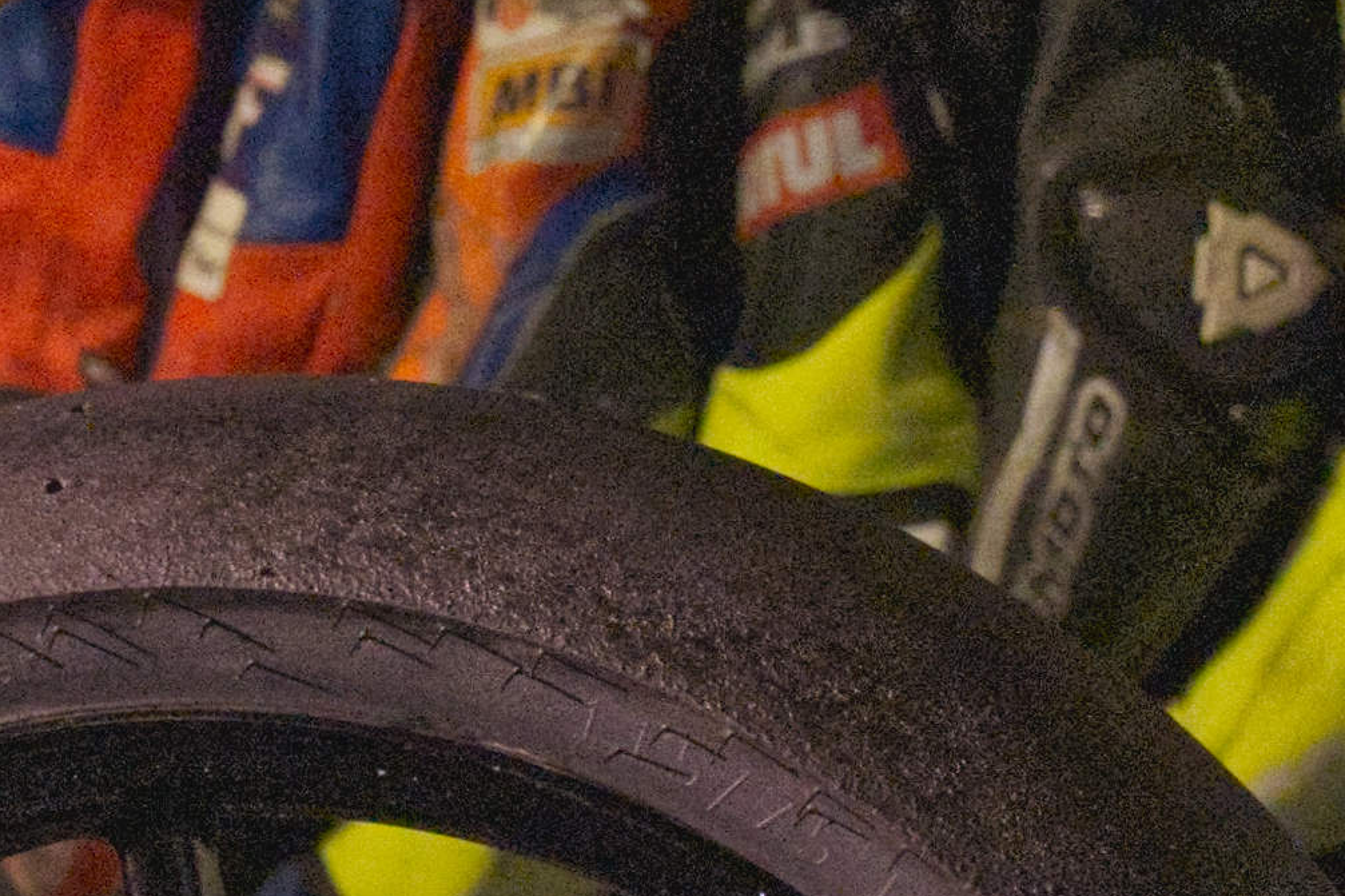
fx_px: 12775
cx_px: -1901
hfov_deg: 5.8
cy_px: 1118
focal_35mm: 342
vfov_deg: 4.0
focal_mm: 49
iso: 6400
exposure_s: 1/125
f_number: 5
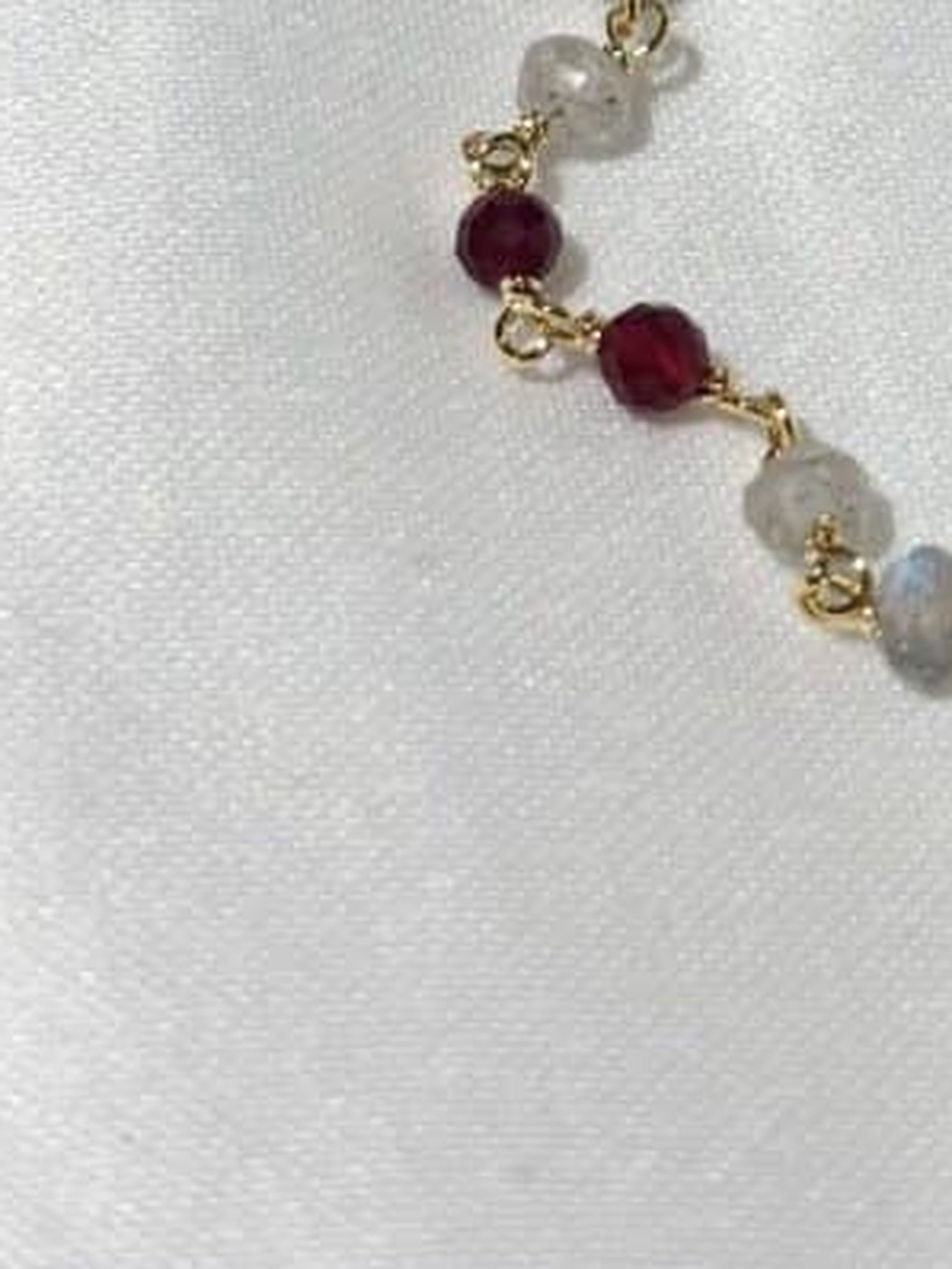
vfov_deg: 14.3
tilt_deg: -40.6
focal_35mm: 134
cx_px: 1010
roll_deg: -6.8
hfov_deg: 10.9
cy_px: -230
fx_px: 4911
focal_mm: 5.96
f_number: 1.6
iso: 32
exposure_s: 1/312
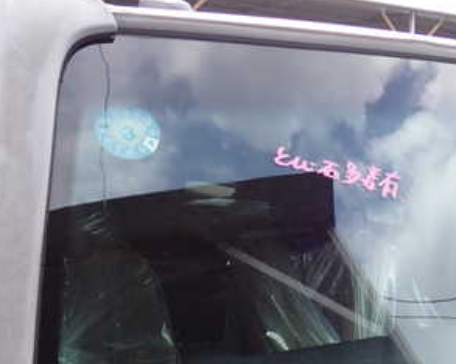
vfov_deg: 23.7
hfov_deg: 28.6
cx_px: 394
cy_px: 254
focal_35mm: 64
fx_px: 863
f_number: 3.2
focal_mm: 5.79
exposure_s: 1/250
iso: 100
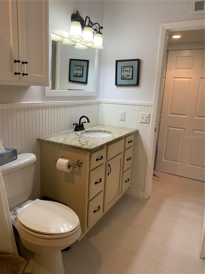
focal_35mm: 26
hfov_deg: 53.1
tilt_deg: -12.7
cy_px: 137
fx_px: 205
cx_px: 102
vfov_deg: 67.3
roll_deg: -2.3
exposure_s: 1/120
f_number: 1.8
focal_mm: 4.25
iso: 100
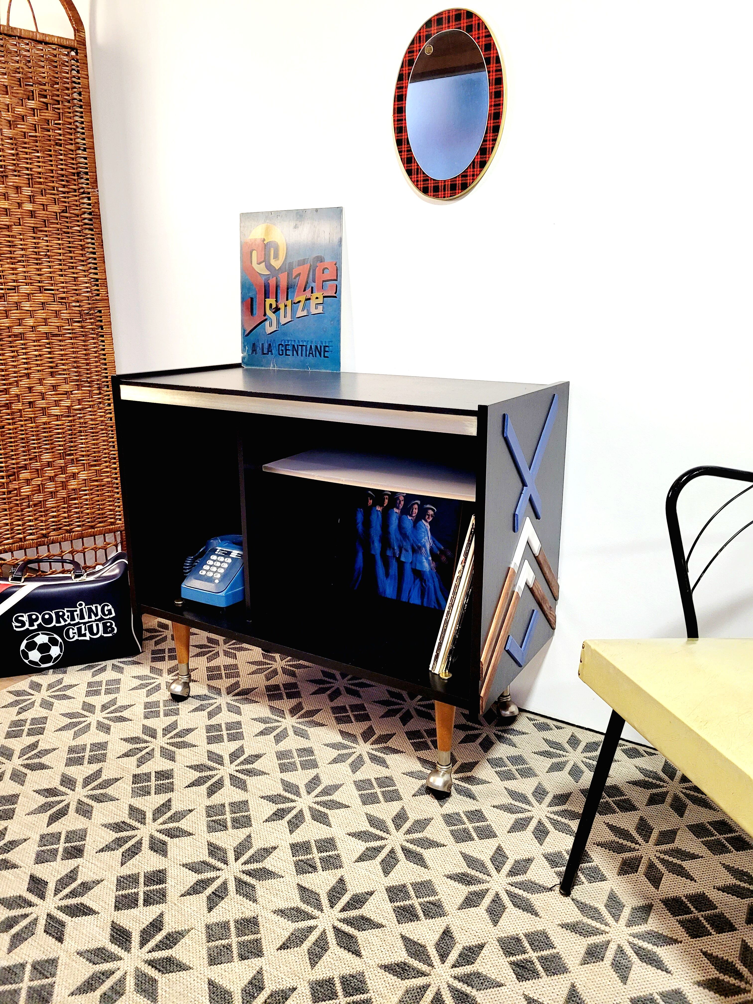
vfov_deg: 67.3
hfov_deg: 53.1
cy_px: 502
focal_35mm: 26
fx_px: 754
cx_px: 376
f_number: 1.8
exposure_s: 1/50
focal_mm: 5.4
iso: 200
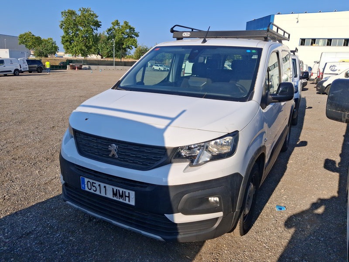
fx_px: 272
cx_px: 174
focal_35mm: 27
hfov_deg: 65.3
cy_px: 131
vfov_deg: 51.4
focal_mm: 4
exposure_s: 1/895
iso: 20
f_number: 1.8
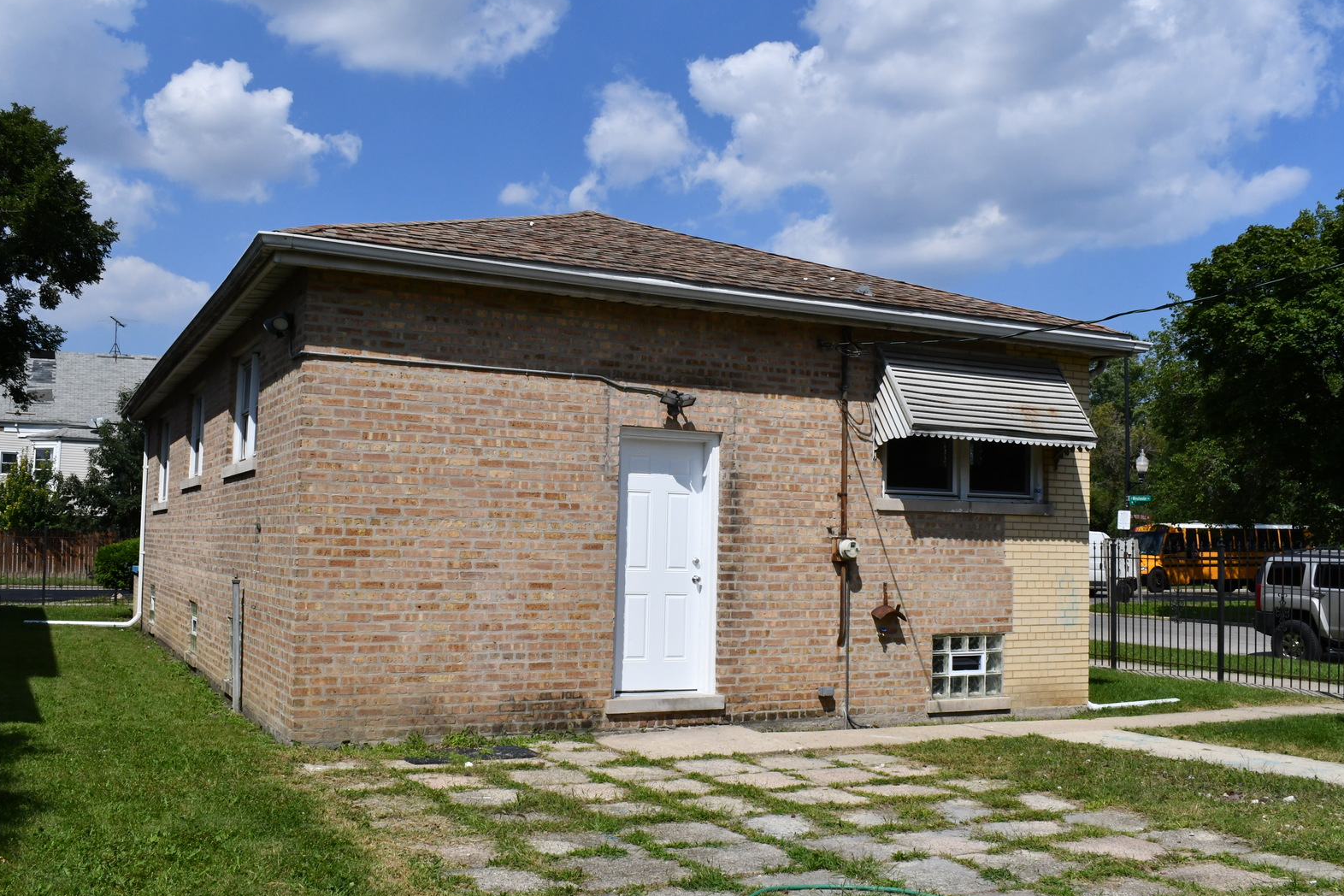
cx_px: 659
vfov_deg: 38.9
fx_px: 1269
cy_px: 451
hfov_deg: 55.8
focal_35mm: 34
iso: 800
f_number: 18
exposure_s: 1/1250
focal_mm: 22
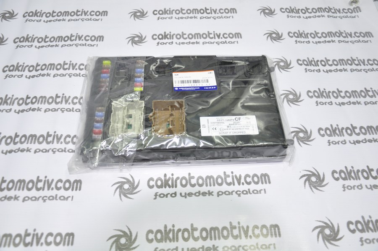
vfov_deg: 39.9
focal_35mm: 33
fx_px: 346
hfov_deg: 57.3
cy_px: 126
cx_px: 189
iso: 200
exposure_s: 1/40
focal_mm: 22
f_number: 4.5
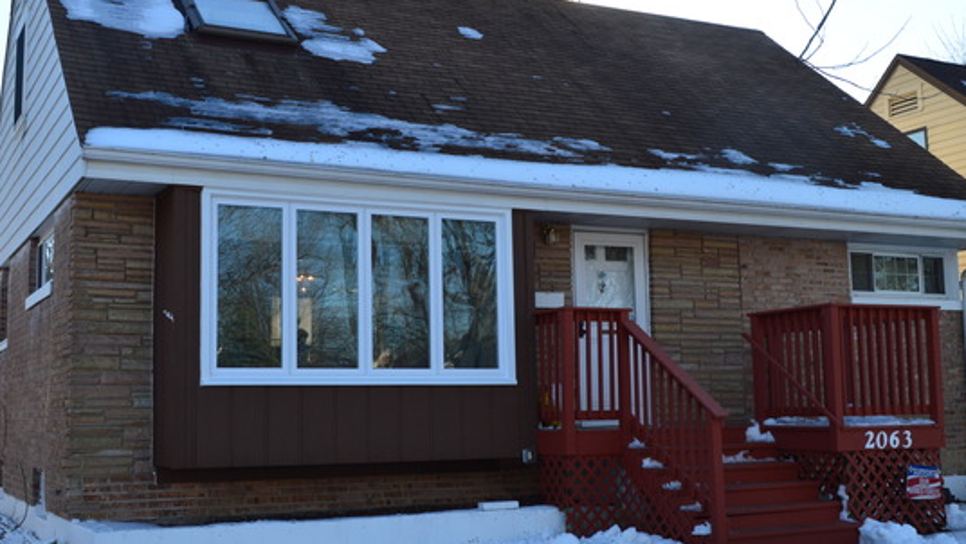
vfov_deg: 26.6
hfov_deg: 45.4
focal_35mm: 45
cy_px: 272
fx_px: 1153
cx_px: 454
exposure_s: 1/250
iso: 400
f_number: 10
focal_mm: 24
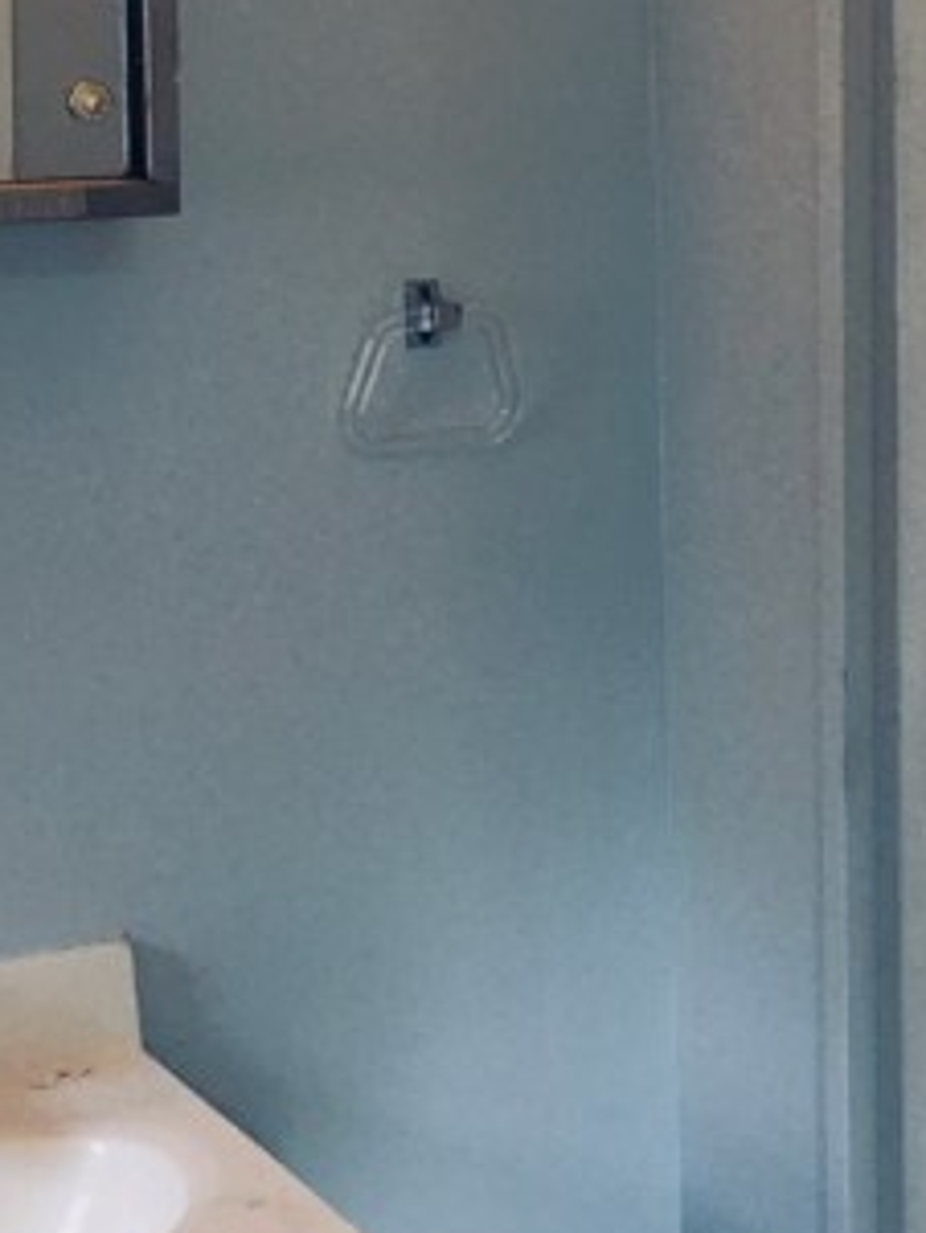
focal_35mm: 74
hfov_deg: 19.9
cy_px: 573
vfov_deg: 26.3
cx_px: 516
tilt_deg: -9.6
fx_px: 2638
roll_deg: +1.0
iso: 40
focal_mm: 4.15
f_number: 2.2
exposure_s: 1/30
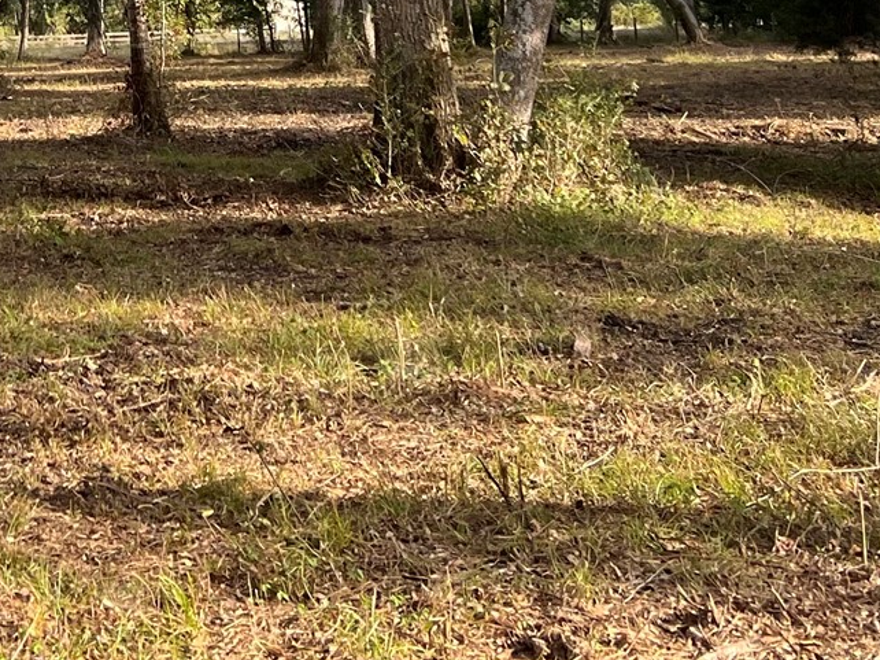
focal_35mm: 83
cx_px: -32
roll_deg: +2.4
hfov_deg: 22.5
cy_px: -361
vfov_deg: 16.1
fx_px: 2109
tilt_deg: +13.5
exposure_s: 1/909
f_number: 1.5
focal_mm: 5.7
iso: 50
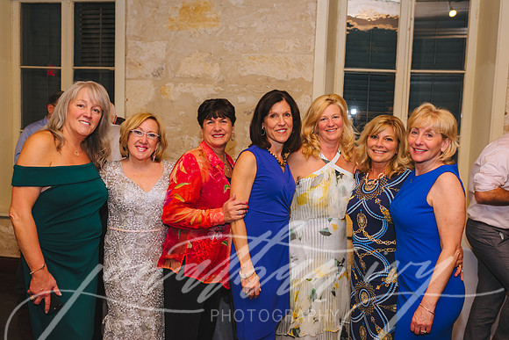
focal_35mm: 35
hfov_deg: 54.4
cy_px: 170
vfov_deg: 37.9
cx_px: 254
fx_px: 495
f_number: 3.5
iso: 1600
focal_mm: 35
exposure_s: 1/160
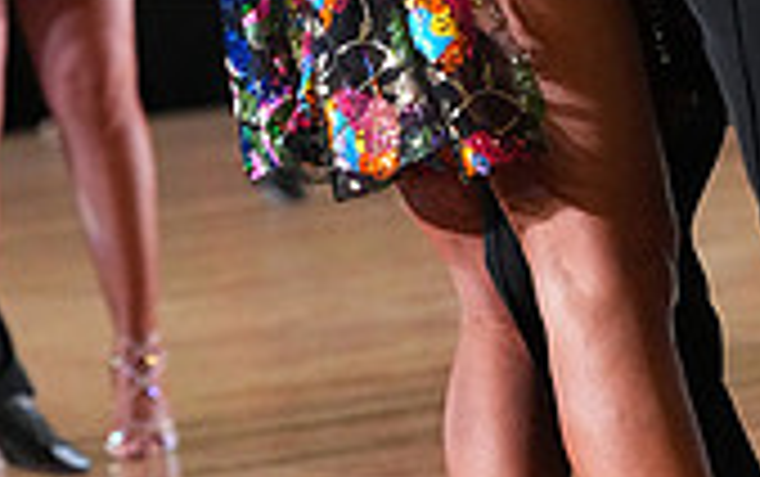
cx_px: 573
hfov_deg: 4.7
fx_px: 9268
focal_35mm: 447
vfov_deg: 2.9
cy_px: -153
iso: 8000
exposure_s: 1/400
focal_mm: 128
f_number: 5
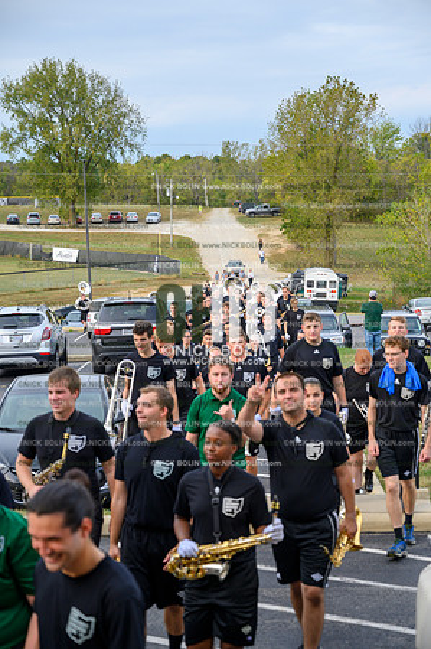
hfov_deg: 21.2
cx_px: 216
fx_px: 1152
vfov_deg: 31.5
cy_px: 324
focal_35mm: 64
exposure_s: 1/800
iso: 200
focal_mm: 64
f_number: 4.5
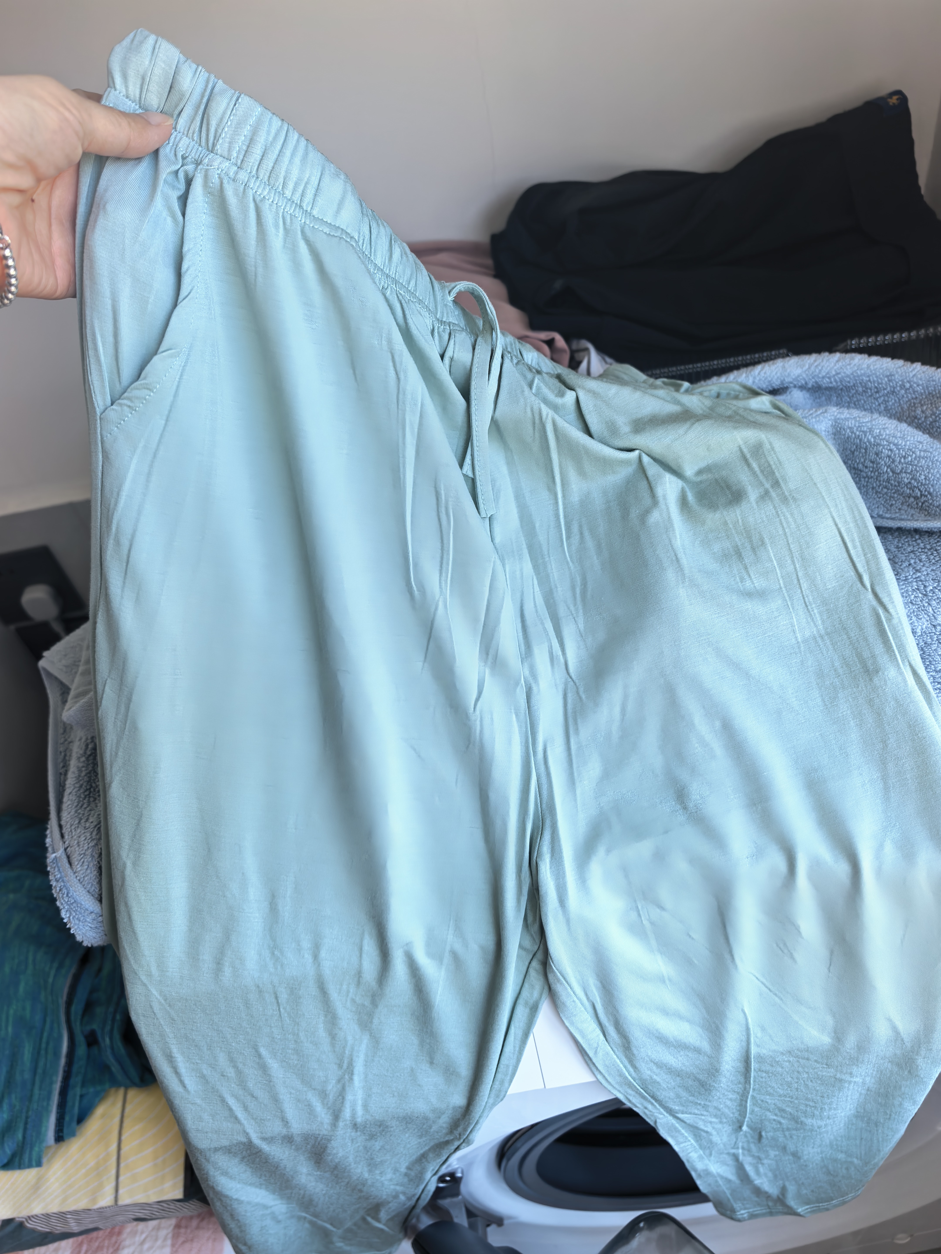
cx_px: 470
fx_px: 870
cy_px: 627
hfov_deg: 56.8
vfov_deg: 71.6
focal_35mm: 24
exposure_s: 1/109
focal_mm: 8.5
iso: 50
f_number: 2
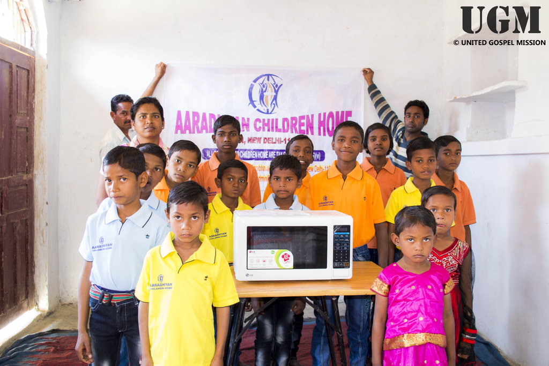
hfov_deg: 53.1
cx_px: 274
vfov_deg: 36.9
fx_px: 549
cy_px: 183
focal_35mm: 36
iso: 200
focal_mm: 24
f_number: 4.5
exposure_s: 1/10
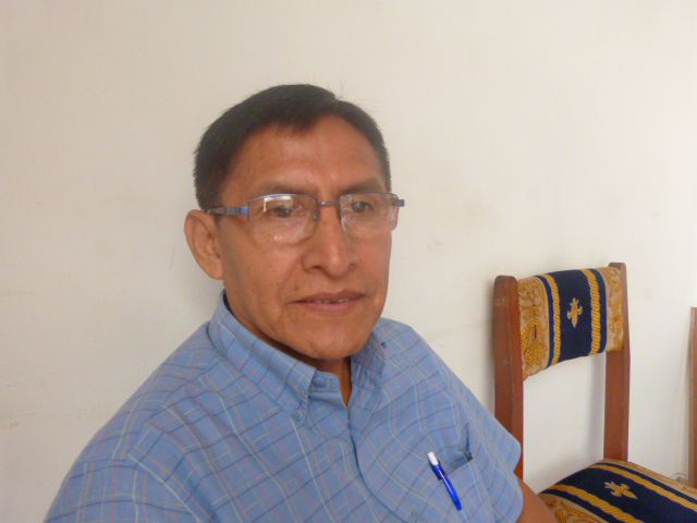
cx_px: 348
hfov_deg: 69.4
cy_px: 262
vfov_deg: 54.9
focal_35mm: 25
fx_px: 503
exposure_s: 1/60
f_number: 2.8
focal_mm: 4.5
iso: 400
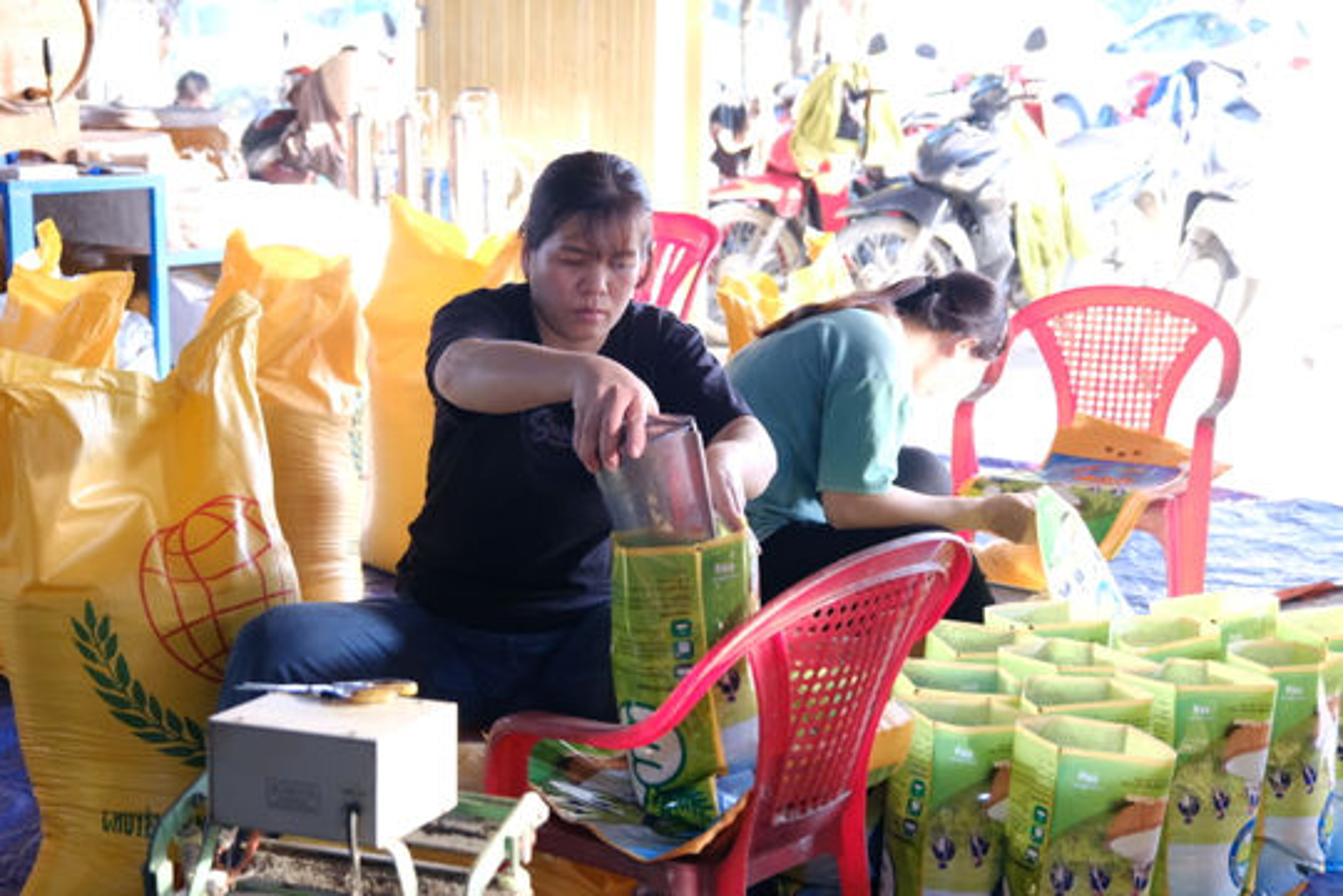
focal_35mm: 62
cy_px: 448
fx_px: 2313
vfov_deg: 21.9
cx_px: 672
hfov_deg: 32.4
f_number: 4
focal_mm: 41.1
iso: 4000
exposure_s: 1/125
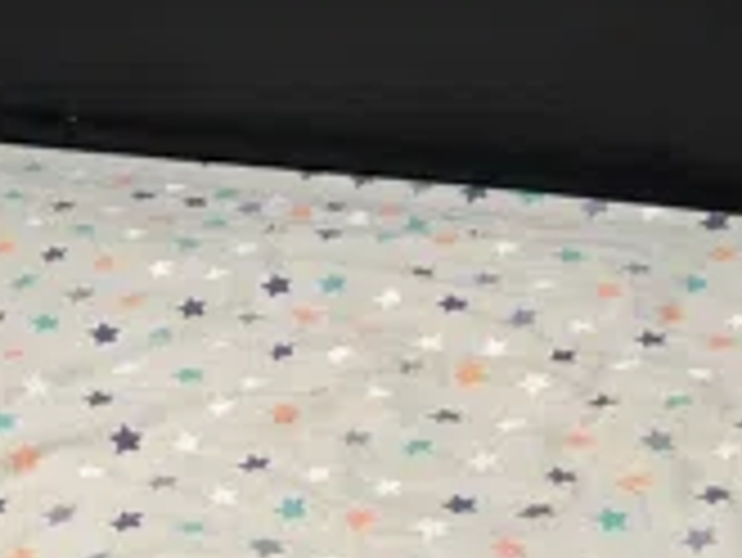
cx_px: 58
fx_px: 2167
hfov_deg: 19.1
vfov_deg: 14.7
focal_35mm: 101
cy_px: 333
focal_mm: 5.7
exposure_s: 1/50
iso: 80
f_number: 1.5
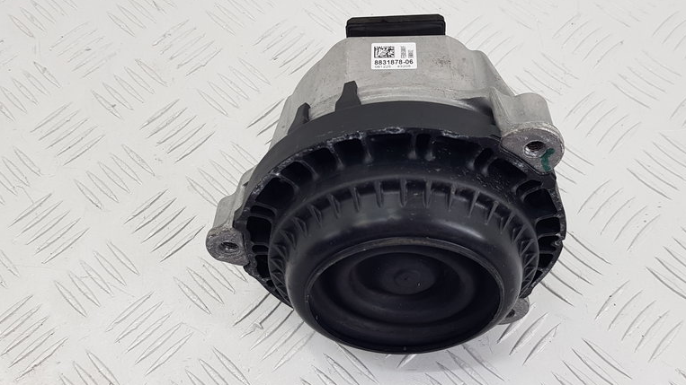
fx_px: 691
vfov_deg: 31.2
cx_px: 401
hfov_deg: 52.5
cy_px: 209
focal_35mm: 38
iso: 64
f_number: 1.7
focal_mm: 4.2
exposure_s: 1/100
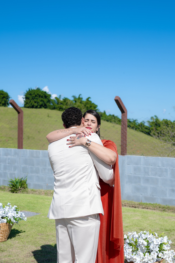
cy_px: 132
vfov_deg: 38.2
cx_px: 88
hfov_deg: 26.0
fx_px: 379
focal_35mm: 52
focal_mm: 35
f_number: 3.5
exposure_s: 1/1250
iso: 80
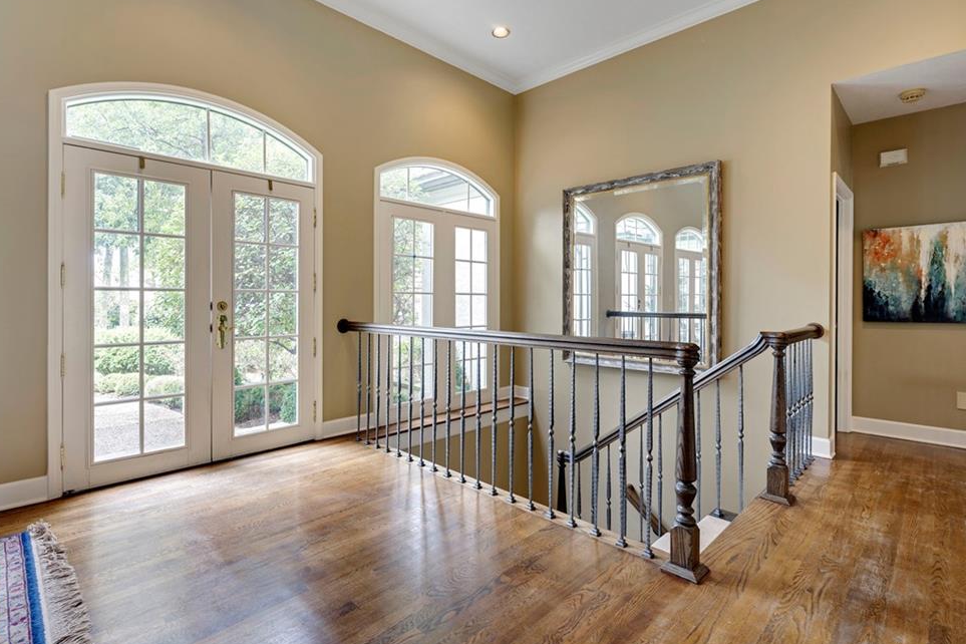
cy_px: 310
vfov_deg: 68.8
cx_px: 468
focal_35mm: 18
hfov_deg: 91.5
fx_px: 470
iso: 100
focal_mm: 16.5
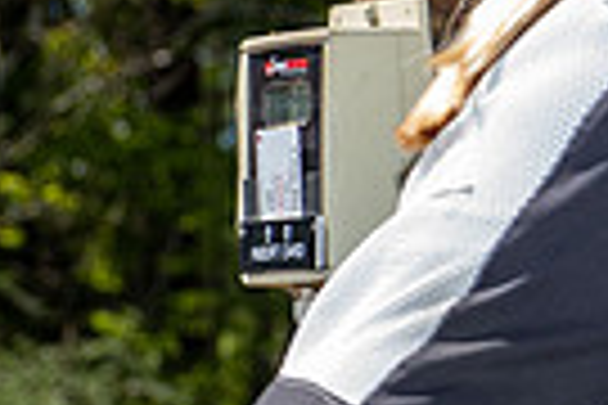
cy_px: 112
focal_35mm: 267
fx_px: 4509
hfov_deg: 7.5
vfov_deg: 5.1
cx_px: 1139
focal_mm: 62
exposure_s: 1/250
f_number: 5.6
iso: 50
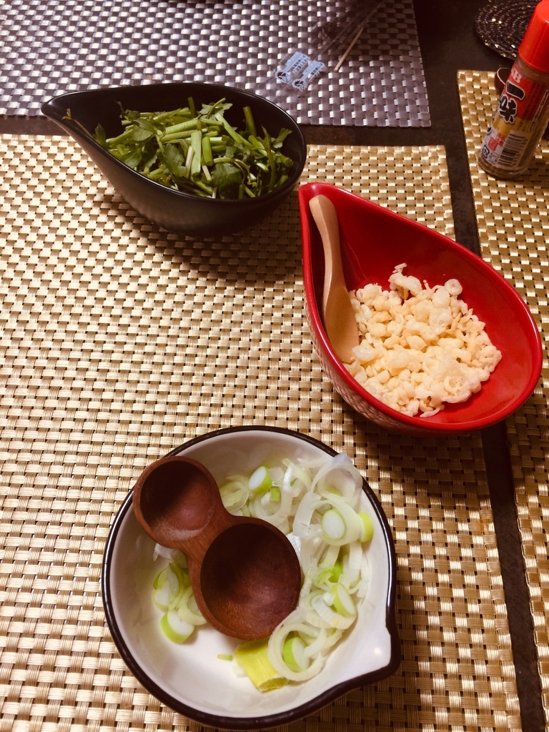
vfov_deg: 61.7
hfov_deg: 48.2
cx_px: 274
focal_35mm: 29
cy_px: 366
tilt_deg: -56.7
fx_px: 613
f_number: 2.2
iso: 32
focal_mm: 4.15
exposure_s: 1/15
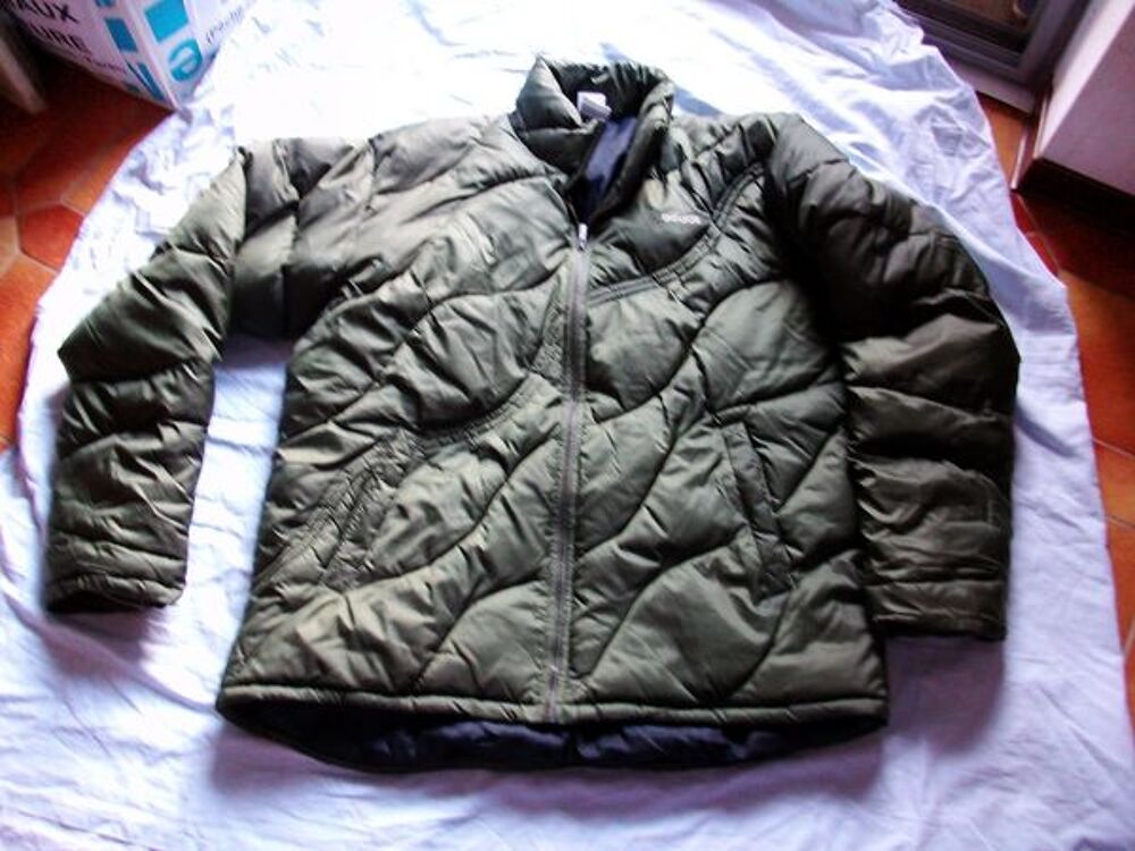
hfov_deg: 56.8
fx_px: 1049
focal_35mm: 32
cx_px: 568
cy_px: 426
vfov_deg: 44.2
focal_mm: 5.7
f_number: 2.9
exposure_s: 1/8
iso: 200
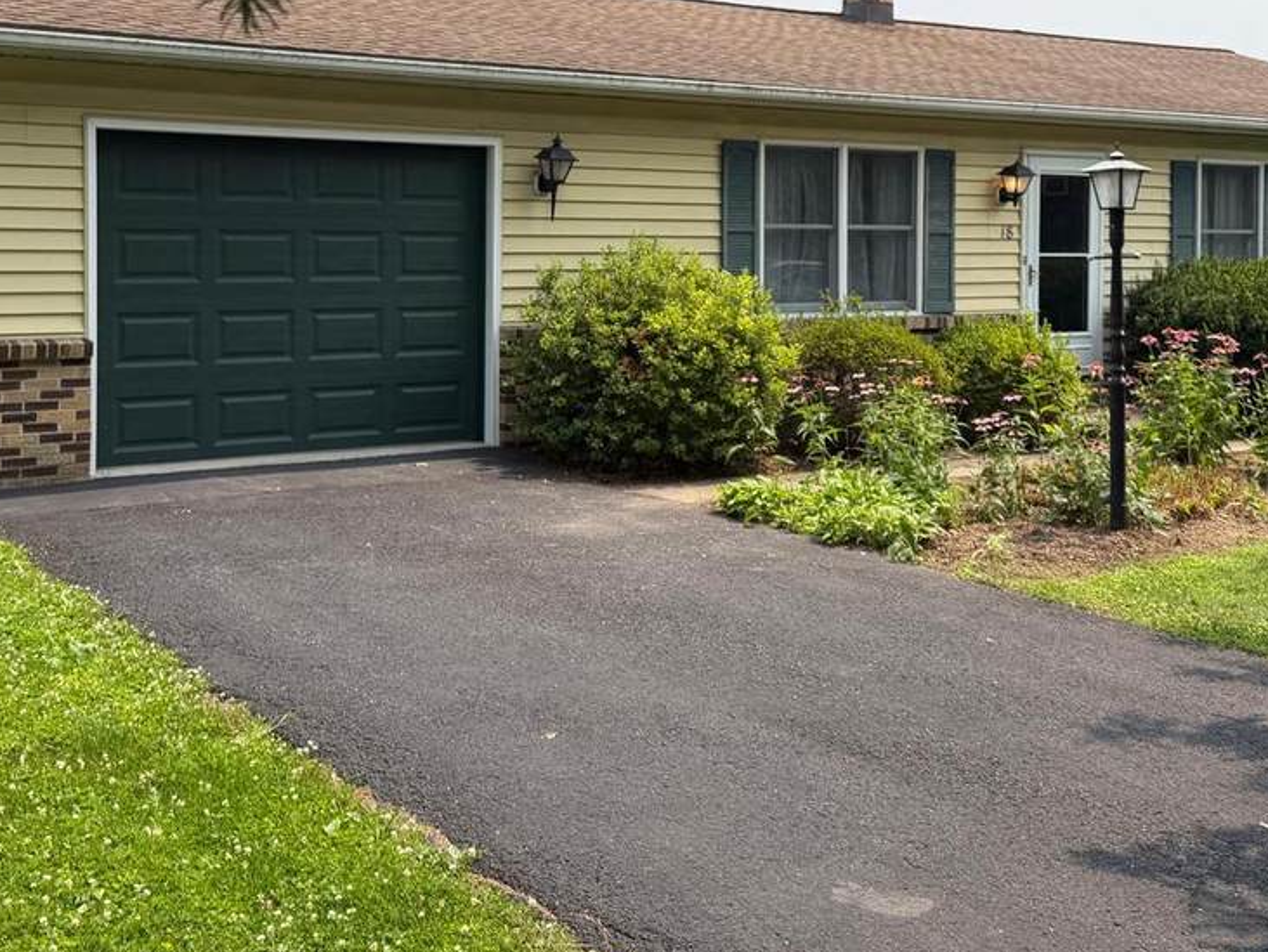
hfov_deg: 44.8
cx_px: 611
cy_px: 243
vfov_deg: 33.7
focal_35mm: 42
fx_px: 1539
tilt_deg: +0.3
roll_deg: +0.5
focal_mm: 6.76
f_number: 1.78
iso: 80
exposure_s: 1/3145
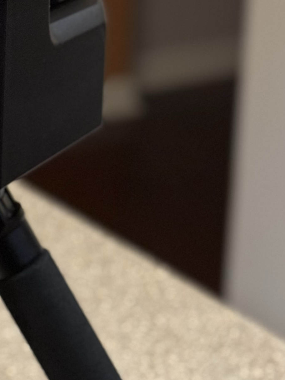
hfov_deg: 9.2
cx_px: -64
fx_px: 1745
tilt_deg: -21.8
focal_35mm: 159
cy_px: 150
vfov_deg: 12.4
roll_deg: -0.3
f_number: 1.78
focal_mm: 6.76
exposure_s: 1/40
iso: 500
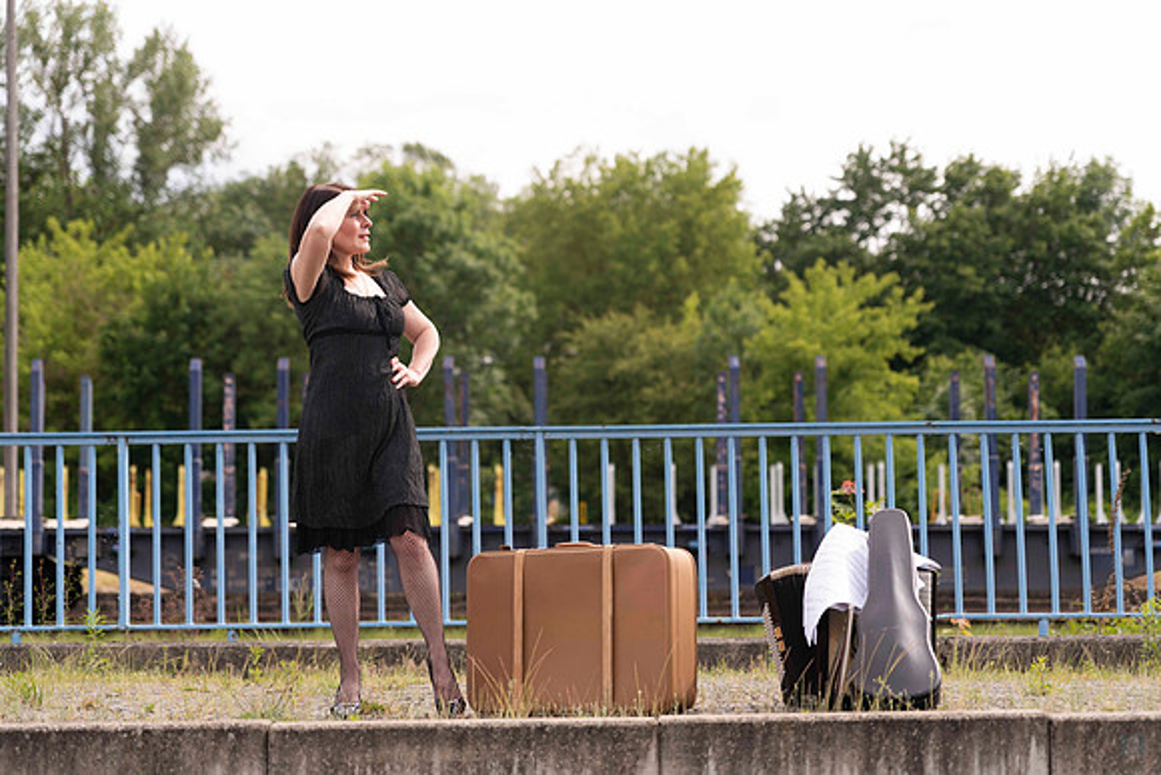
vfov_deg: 19.0
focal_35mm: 72
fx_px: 2315
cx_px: 580
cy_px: 388
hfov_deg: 28.2
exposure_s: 1/500
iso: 64
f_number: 2.8
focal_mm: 70
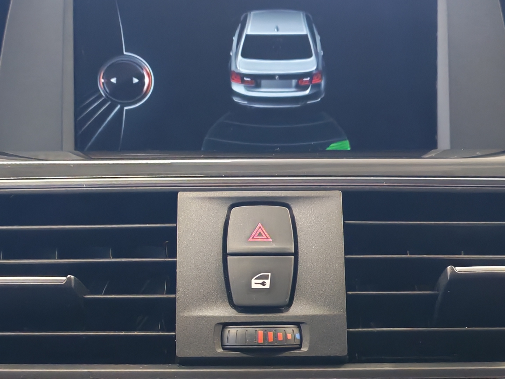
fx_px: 1138
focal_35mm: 78
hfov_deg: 25.0
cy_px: 368
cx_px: 258
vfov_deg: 18.5
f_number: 1.9
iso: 640
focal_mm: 6.12
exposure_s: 1/100
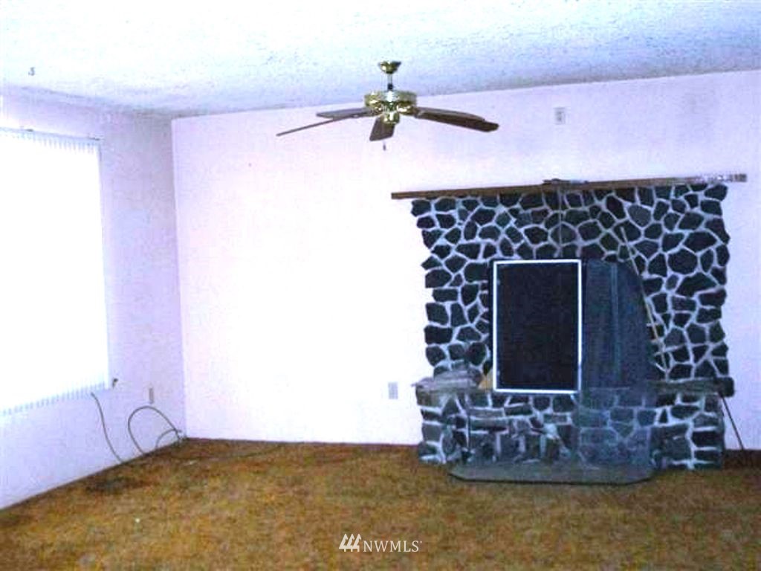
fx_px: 989
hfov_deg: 42.1
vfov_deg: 32.2
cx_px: 380
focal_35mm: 45
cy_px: 286
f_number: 3
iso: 160
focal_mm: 7.6
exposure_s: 1/80
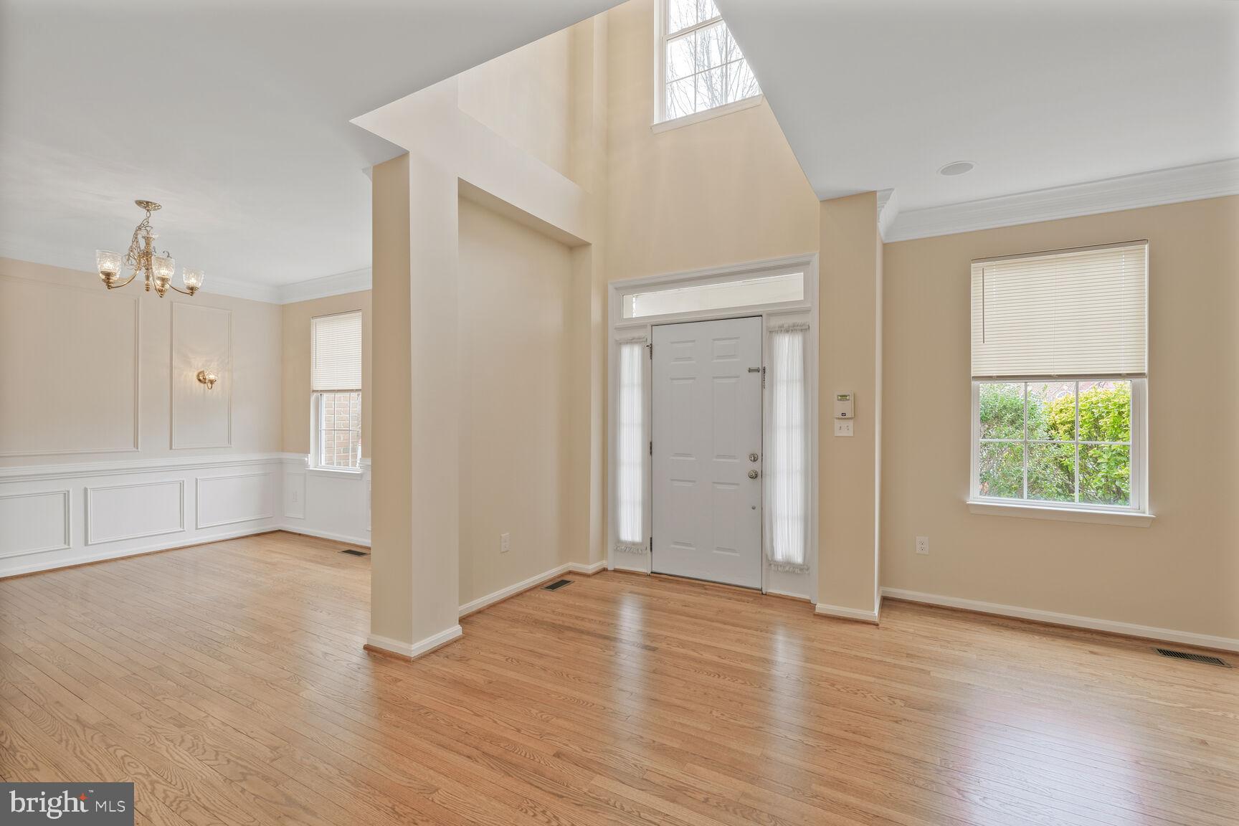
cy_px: 413
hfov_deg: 96.7
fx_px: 551
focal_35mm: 16
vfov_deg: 73.7
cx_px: 620
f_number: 8
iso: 200
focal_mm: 16
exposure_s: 1/13
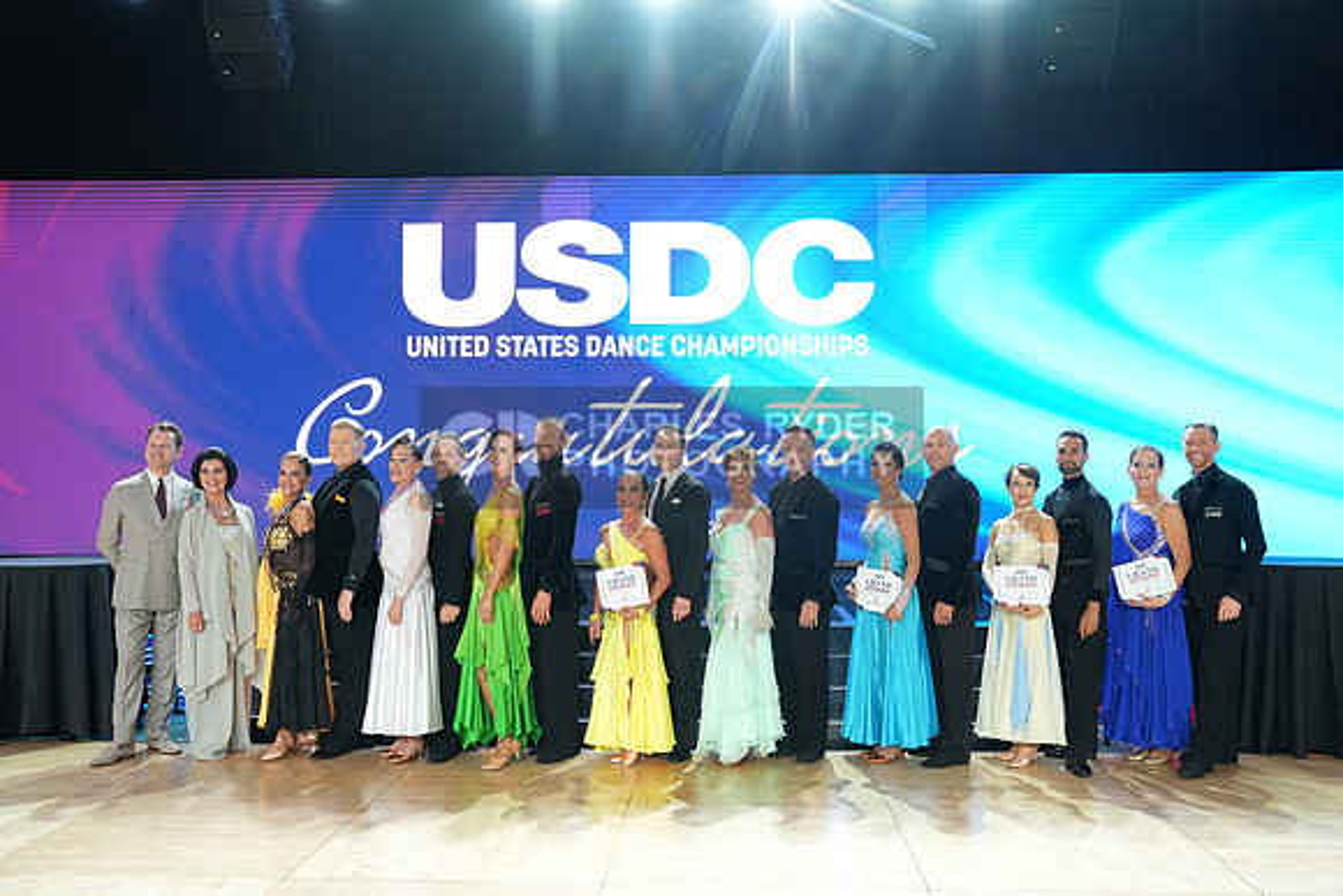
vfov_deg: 39.2
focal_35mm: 34
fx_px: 1257
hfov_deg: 56.2
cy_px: 448
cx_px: 672
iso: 2500
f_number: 4
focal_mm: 33.7
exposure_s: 1/400
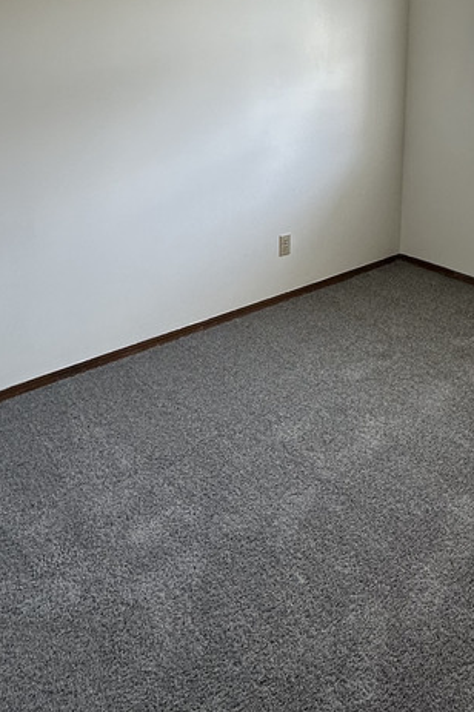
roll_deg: -1.6
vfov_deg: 53.4
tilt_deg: -12.1
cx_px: 372
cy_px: 180
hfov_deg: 37.6
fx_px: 672
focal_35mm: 34
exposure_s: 1/120
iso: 160
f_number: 2.2
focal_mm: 2.22
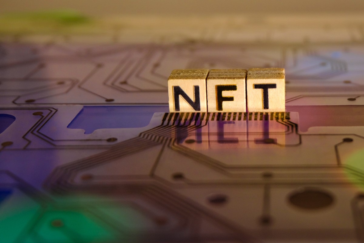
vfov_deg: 36.9
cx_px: 182
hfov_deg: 53.1
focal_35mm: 36
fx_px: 364
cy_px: 122
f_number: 4.2
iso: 500
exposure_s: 1/60
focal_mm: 24.3
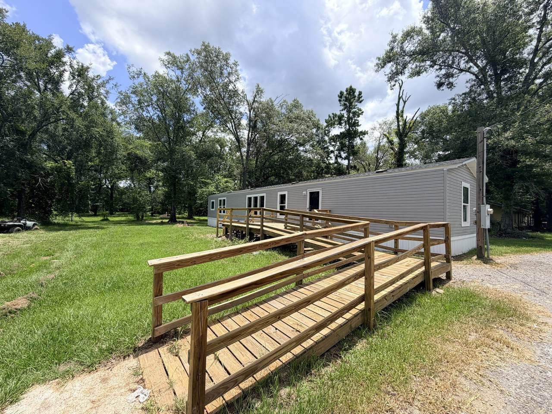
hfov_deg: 102.1
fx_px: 223
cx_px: 276
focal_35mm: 14
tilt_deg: +1.7
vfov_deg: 85.7
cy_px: 207
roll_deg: -1.2
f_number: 2.2
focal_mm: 2.22
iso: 25
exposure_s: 1/770
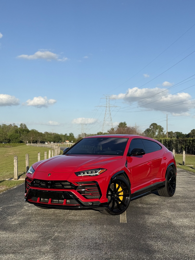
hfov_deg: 30.3
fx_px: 361
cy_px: 130
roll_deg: -0.6
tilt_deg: +2.0
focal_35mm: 48
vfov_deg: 39.7
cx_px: 98
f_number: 1.78
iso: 64
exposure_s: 1/4878
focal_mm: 6.76
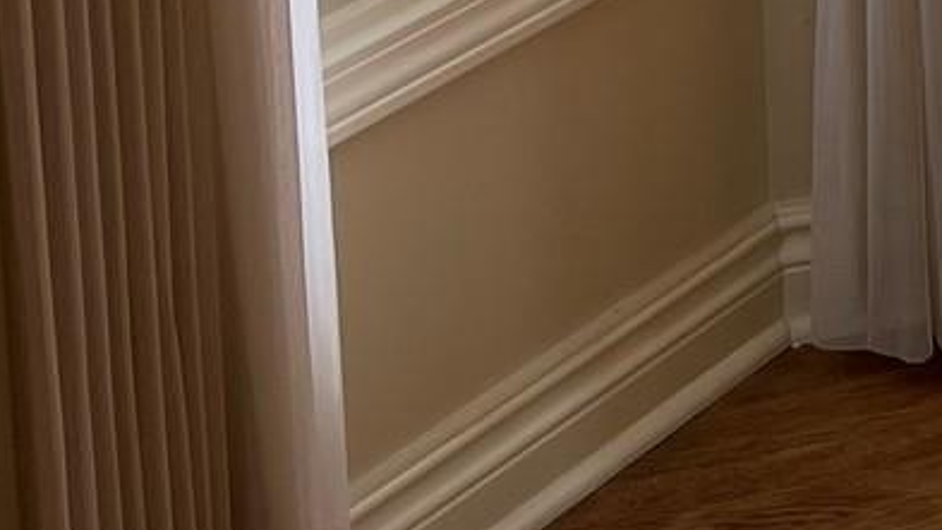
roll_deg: +0.4
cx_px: 1673
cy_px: -1046
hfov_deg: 13.6
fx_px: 3547
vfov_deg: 7.5
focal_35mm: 142
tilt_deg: -6.8
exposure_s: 1/227
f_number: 1.6
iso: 32
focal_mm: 5.1
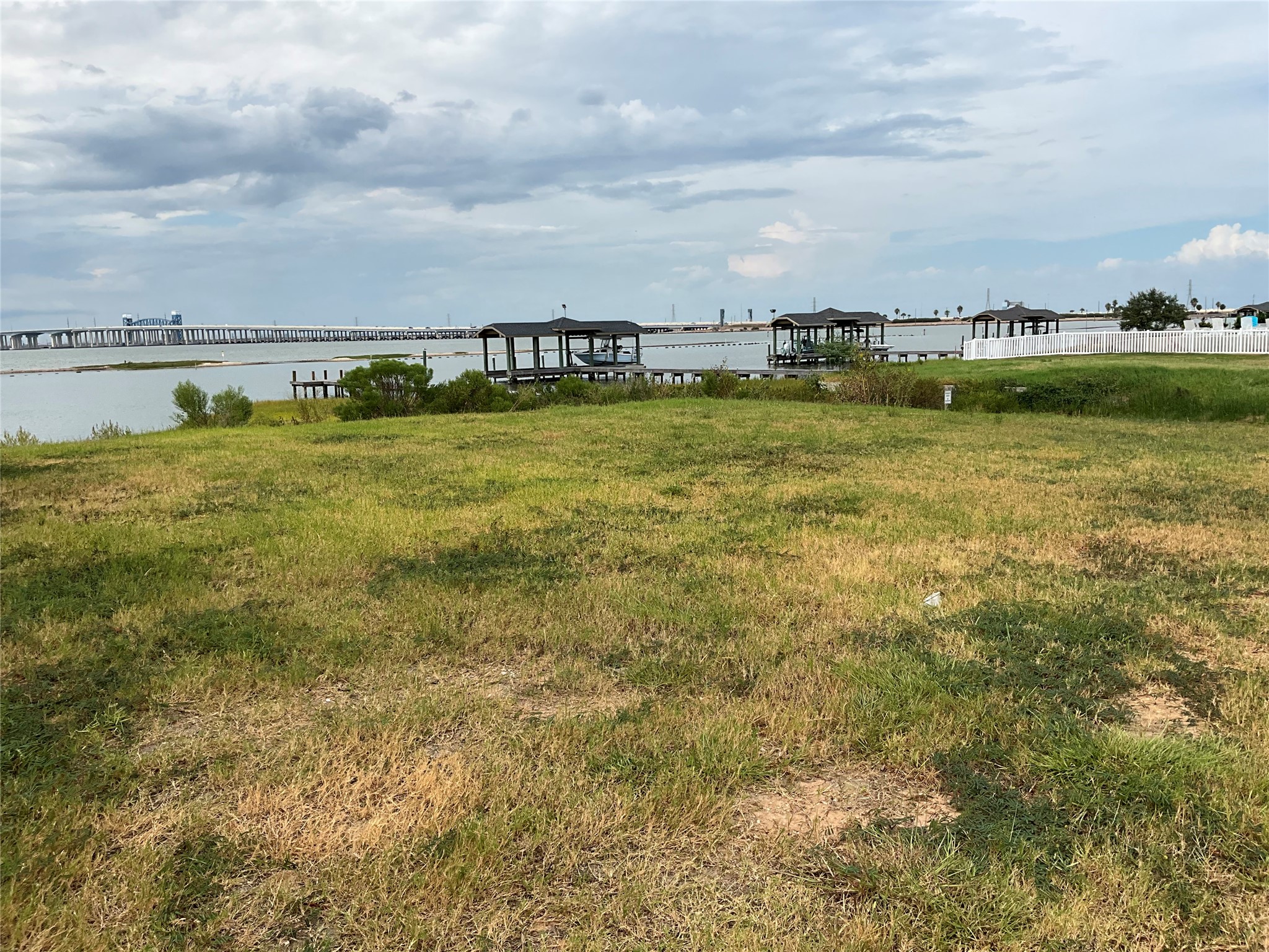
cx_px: 634
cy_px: 476
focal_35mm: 29
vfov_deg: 48.2
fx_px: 1063
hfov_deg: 61.7
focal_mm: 3
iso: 25
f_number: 1.8
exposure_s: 1/2427
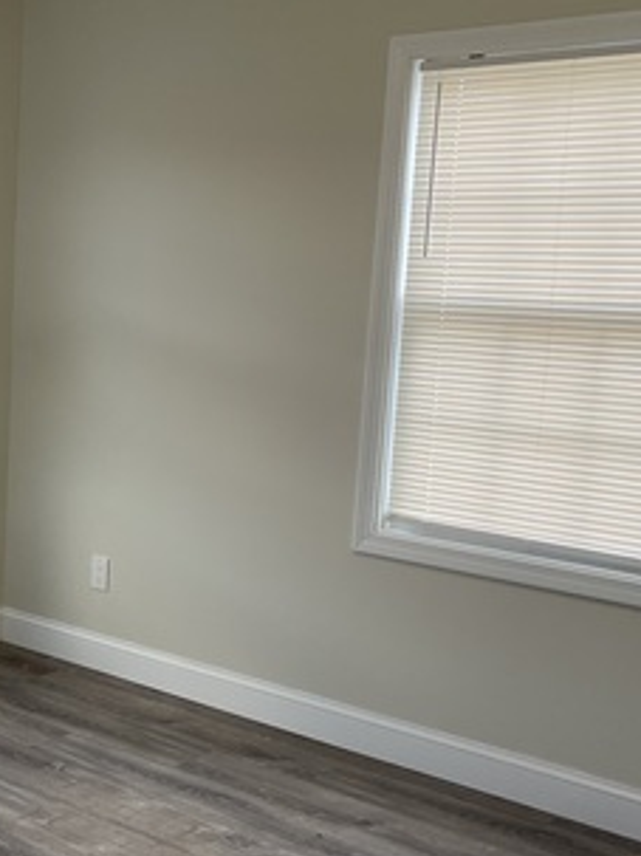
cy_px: 462
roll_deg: -1.7
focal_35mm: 55
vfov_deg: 34.9
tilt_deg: -7.8
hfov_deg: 25.2
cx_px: -8
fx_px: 1359
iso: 125
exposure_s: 1/120
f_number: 1.6
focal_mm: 5.1
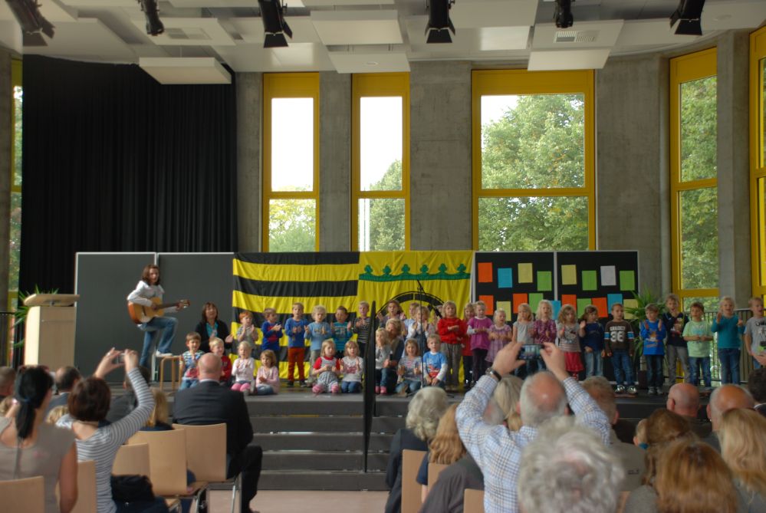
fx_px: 1023
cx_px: 383
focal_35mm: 48
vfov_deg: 28.2
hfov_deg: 41.1
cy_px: 256
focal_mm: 32
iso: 200
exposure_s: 1/80
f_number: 4.2
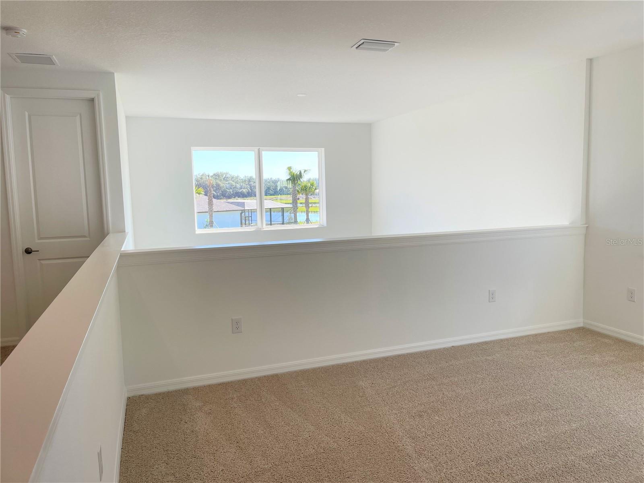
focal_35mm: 26
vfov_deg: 53.1
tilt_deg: -6.1
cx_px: 322
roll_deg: +1.1
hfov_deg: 67.3
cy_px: 242
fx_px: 484
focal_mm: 5.1
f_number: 1.6
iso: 32
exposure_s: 1/605
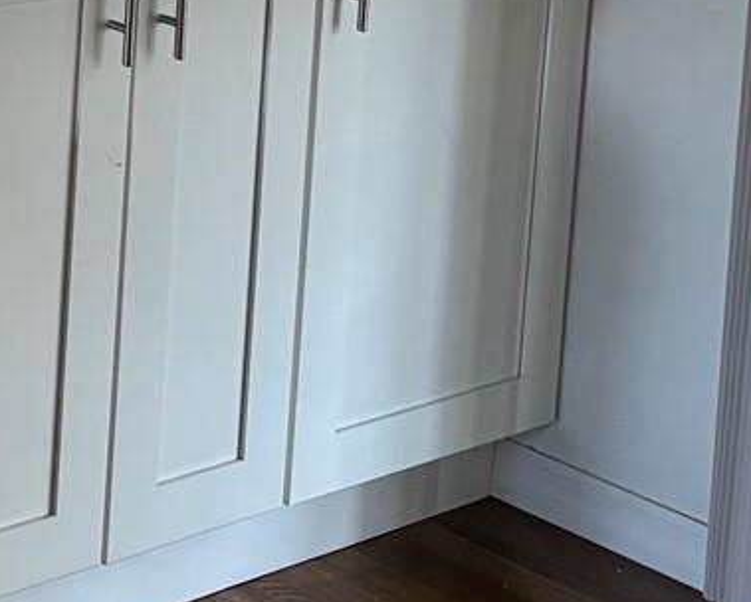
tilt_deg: -6.3
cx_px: -291
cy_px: -347
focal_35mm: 107
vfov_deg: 13.4
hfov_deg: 16.7
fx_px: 2381
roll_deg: -3.1
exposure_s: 1/60
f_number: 1.6
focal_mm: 5.96
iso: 200
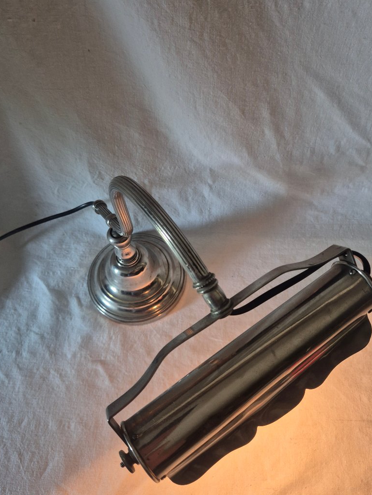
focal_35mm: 27
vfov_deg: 65.0
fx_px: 387
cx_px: 190
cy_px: 282
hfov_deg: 51.4
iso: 200
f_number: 1.8
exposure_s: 1/100
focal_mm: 5.4
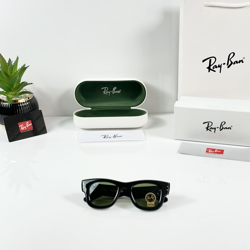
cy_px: 122
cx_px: 126
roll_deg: +1.3
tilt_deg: -24.5
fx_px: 466
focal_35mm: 57
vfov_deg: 30.0
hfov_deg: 30.0
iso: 50
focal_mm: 6.86
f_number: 1.78
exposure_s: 1/100
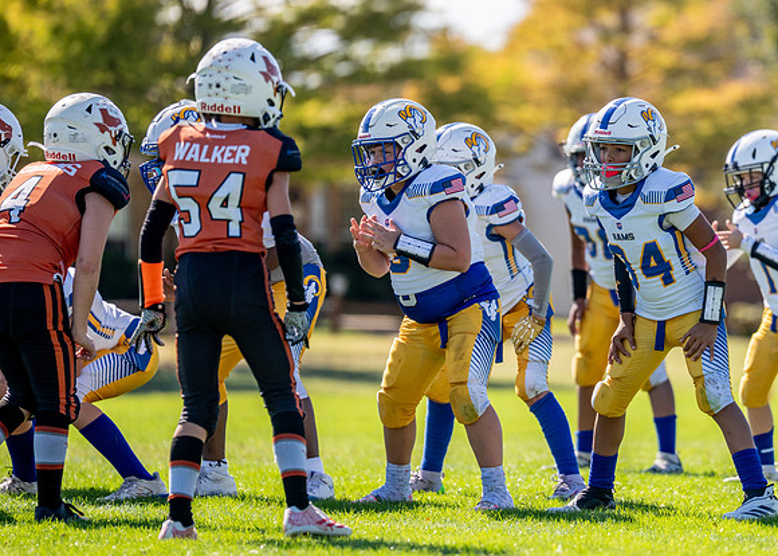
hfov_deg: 6.8
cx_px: 589
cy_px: 220
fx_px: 6577
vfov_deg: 4.8
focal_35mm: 298
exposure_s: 1/3200
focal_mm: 200
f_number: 2.8
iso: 200
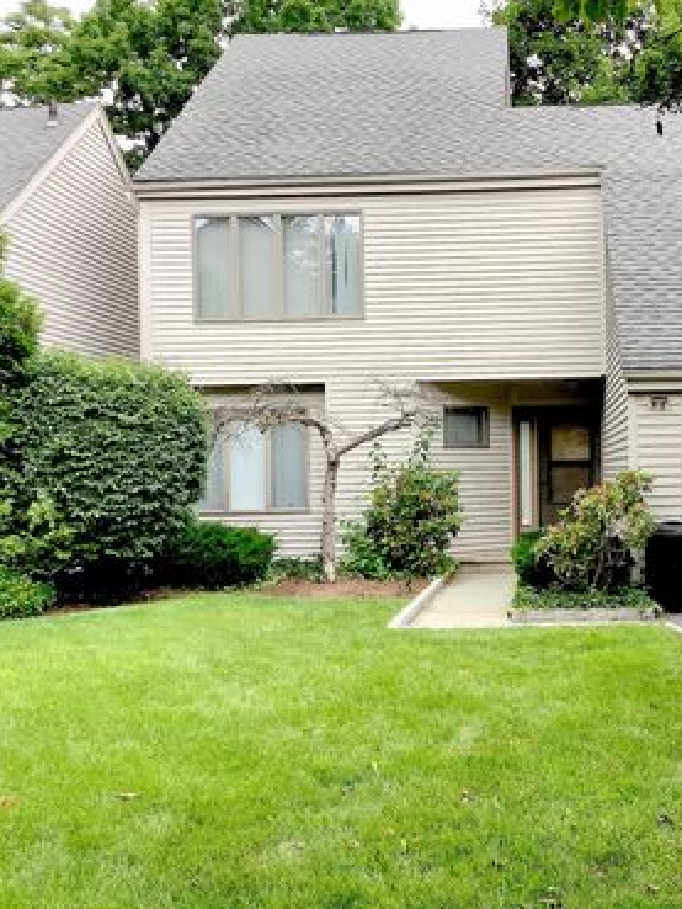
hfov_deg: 33.9
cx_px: 485
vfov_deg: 44.8
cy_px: 459
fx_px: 1103
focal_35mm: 42
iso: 25
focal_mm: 3.3
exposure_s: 1/263
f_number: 2.4
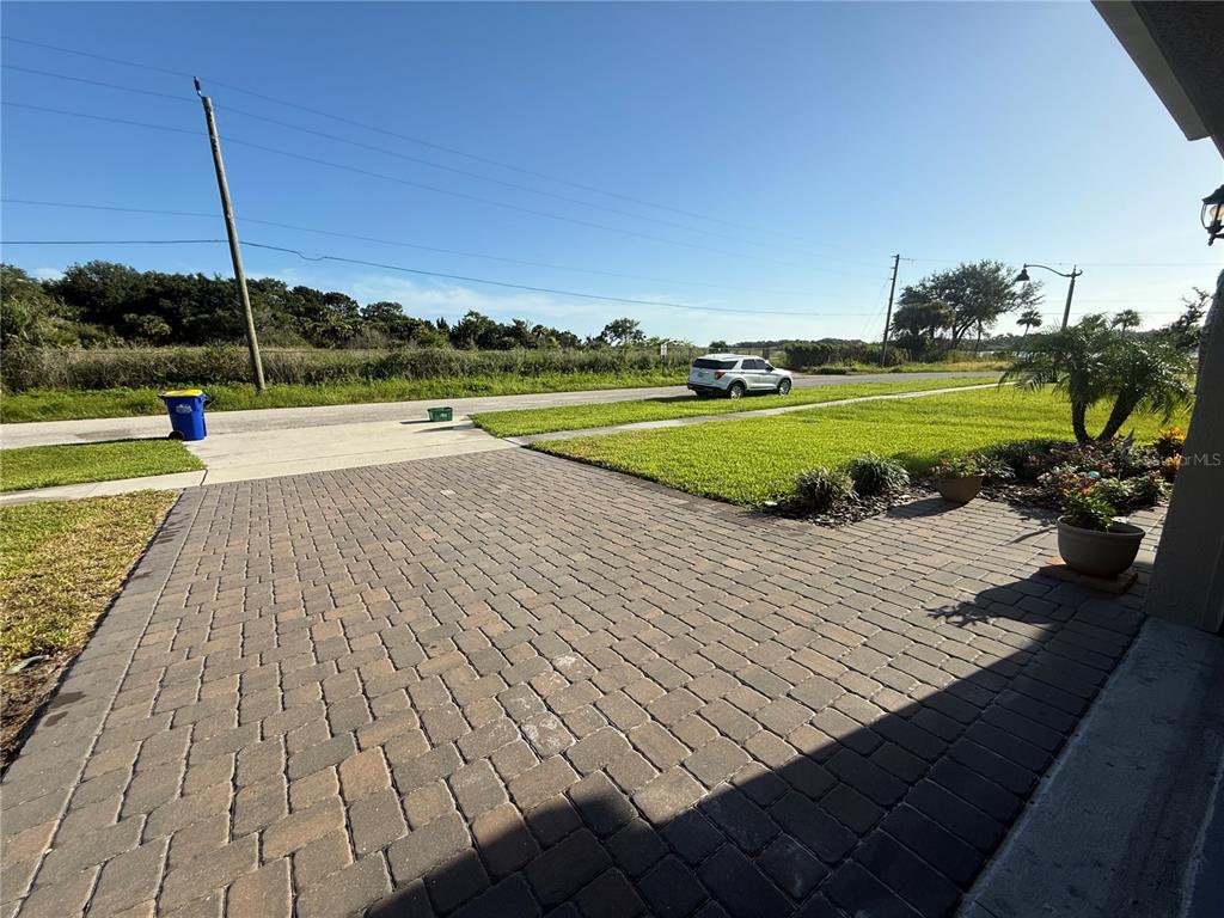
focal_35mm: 14
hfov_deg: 102.1
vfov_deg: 85.7
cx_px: 612
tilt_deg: -12.0
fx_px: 495
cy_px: 459
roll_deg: +0.7
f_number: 2.2
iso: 50
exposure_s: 1/1901
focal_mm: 2.22
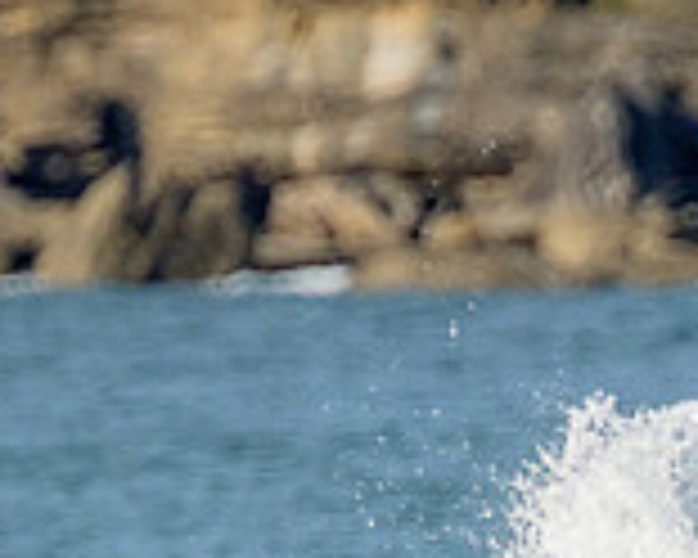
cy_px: 812
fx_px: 57967
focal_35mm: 2806
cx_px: 991
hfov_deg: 0.7
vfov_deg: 0.6
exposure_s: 1/1250
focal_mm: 800
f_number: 11
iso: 2200
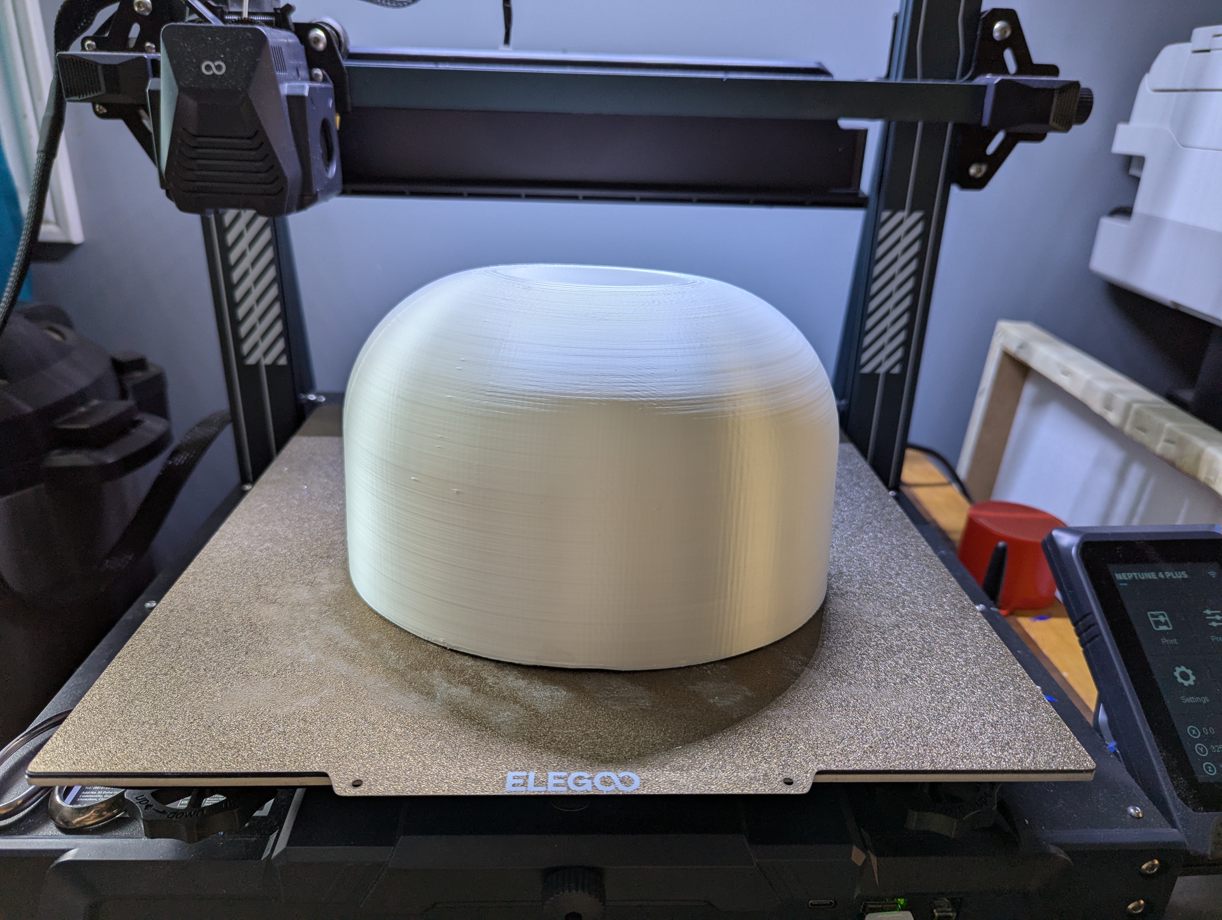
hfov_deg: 71.5
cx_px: 611
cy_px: 460
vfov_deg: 56.9
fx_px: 848
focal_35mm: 24
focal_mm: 6.81
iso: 63
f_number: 1.85
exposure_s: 1/23.8
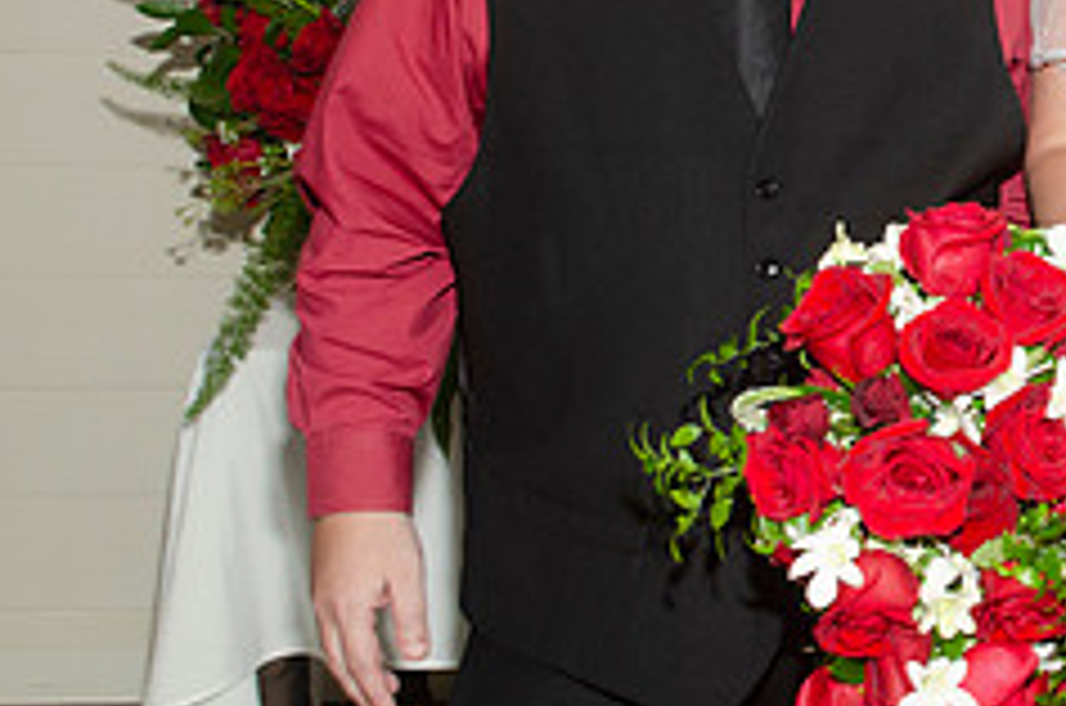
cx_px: 1223
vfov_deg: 13.2
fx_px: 3044
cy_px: 135
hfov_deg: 18.9
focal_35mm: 103
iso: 400
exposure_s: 1/250
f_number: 6.3
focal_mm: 28
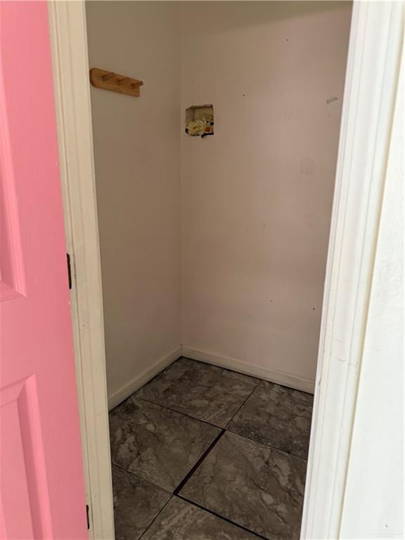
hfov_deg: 56.8
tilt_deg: -15.6
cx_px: 202
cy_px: 270
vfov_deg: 71.6
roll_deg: +0.7
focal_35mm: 24
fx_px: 374
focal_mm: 6.76
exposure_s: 1/60
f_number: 1.78
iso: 500
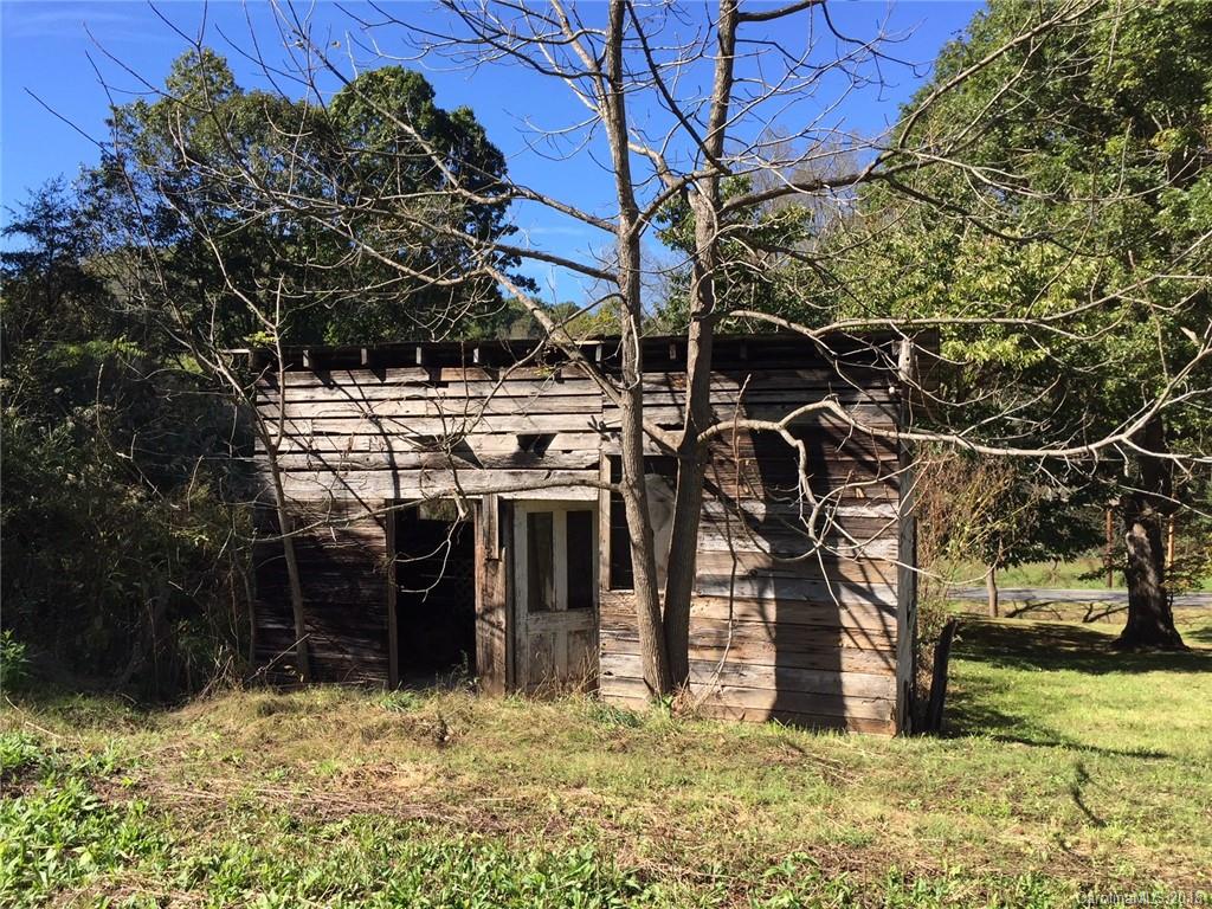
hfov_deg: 61.7
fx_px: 1015
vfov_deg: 48.2
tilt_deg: +0.1
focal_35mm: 29
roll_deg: -1.1
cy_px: 454
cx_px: 606
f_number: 2.2
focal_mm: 4.15
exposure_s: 1/807
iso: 32
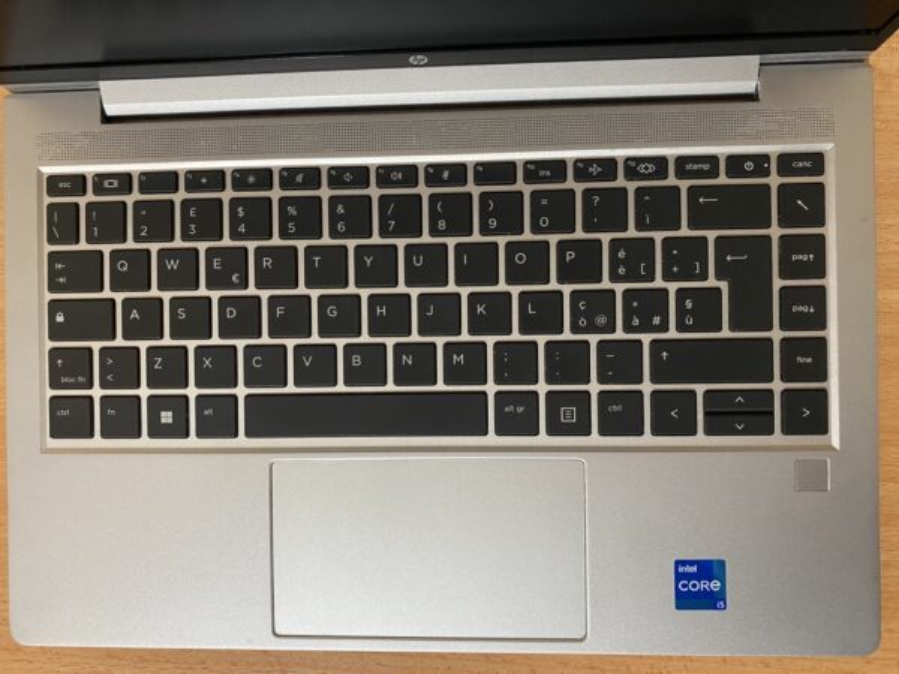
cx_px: 450
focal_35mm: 26
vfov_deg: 53.1
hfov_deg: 67.3
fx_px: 675
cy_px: 337
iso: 400
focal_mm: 4.25
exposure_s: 1/33
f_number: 1.8
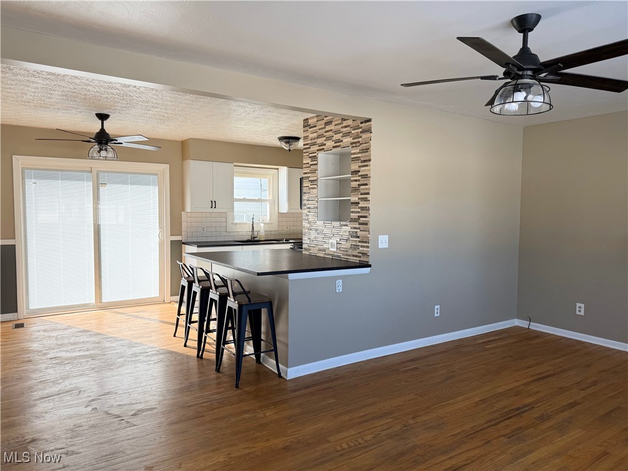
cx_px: 314
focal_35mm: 24
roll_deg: -0.4
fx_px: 435
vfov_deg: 56.8
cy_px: 236
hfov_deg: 71.6
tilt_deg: -2.7
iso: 100
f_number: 1.78
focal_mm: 6.76
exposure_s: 1/330
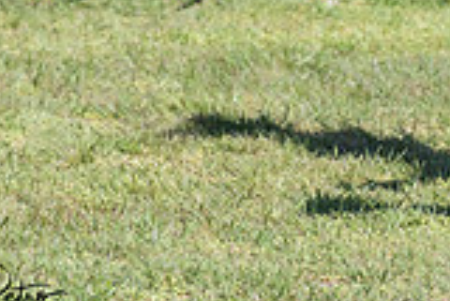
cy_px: -262
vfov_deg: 1.8
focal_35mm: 786
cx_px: 662
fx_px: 9834
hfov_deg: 2.6
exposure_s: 1/2000
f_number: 6.3
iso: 640
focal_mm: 186
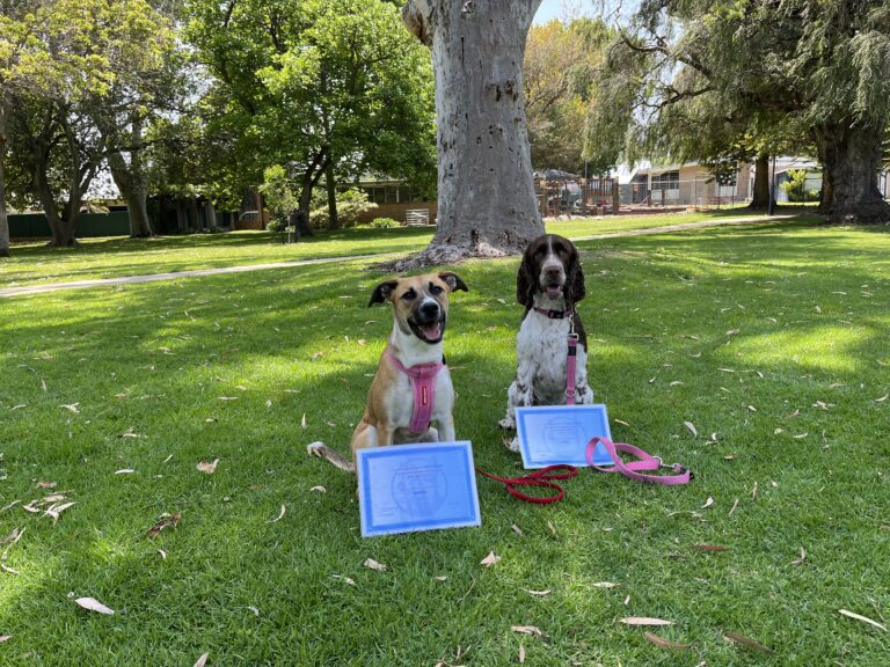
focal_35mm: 26
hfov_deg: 67.3
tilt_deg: -9.1
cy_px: 334
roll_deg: +1.6
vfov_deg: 53.1
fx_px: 668
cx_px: 445
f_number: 1.6
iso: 50
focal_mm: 5.1
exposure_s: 1/718
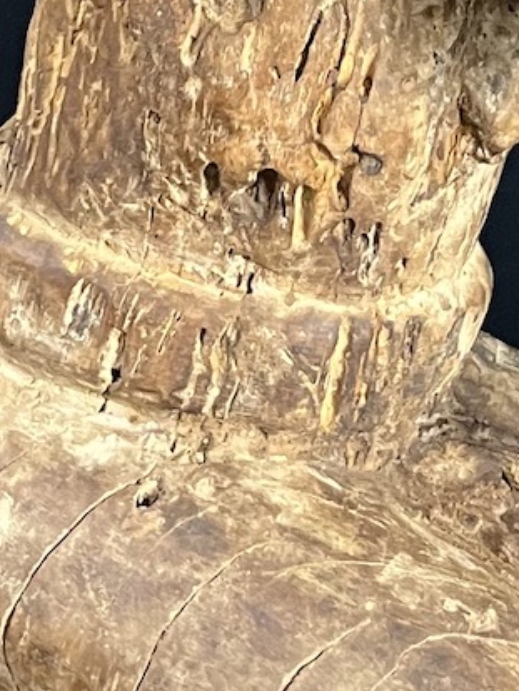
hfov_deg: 10.6
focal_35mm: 138
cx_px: 549
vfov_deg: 12.3
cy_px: -761
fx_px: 2756
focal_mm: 5.1
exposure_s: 1/60
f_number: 1.6
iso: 320
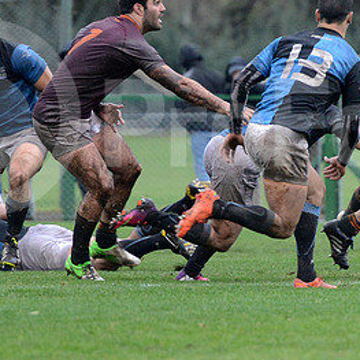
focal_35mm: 506
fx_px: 5954
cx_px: 215
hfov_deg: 3.5
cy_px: 120
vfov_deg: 3.5
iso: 5000
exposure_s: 1/500
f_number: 4
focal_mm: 270
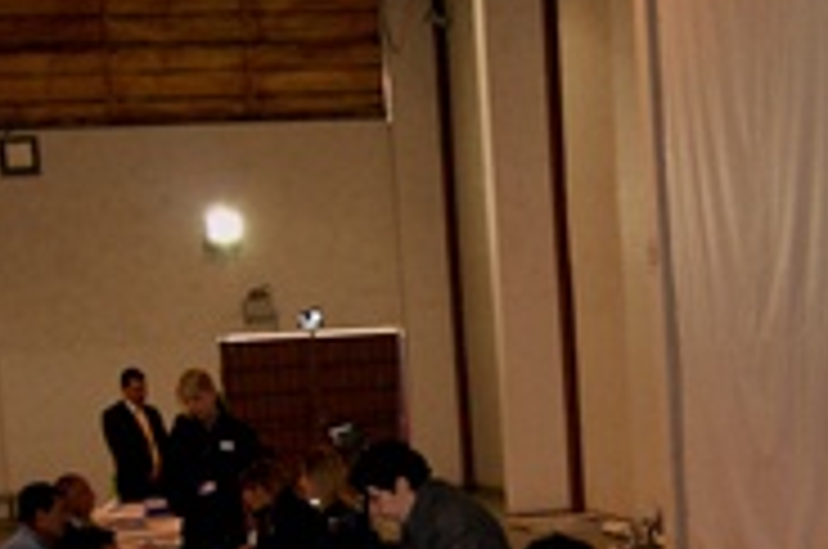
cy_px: 632
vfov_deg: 15.0
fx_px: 2020
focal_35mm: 88
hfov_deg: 23.0
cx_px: 603
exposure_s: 1/60
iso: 400
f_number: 5.6
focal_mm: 18
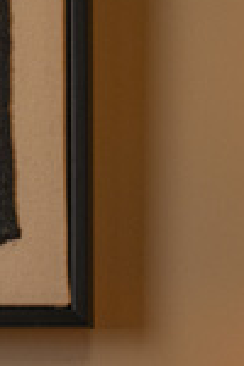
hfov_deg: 4.8
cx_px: 333
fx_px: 2877
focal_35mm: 283
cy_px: 610
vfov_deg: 7.1
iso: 400
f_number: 13
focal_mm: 50
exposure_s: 1/13
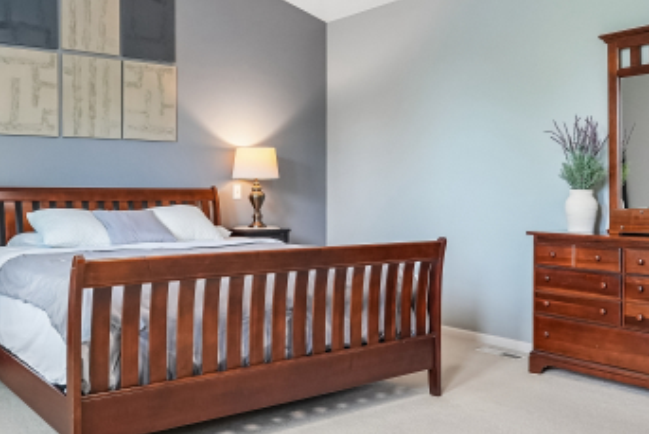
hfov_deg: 53.7
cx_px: 238
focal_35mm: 35
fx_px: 631
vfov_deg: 37.9
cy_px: 195
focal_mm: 16
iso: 1250
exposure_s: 1/30
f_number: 8
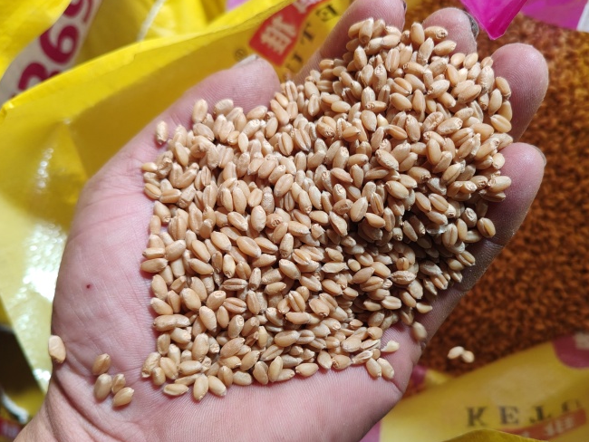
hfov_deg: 56.3
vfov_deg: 44.1
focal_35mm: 32
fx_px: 545
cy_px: 246
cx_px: 360
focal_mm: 4.84
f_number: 1.88
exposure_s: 1/100
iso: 369
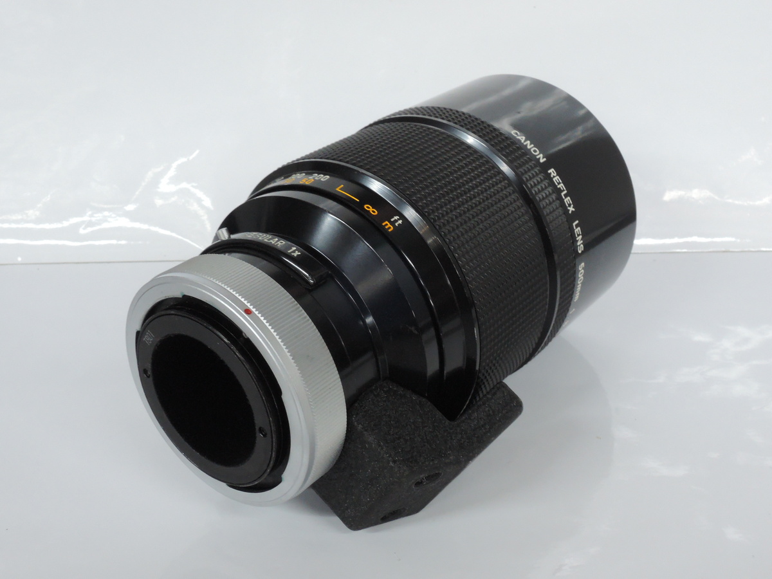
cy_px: 290
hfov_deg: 42.1
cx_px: 386
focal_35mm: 45
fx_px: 1004
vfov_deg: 32.2
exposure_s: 1/20
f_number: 7.3
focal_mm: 9.6
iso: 800
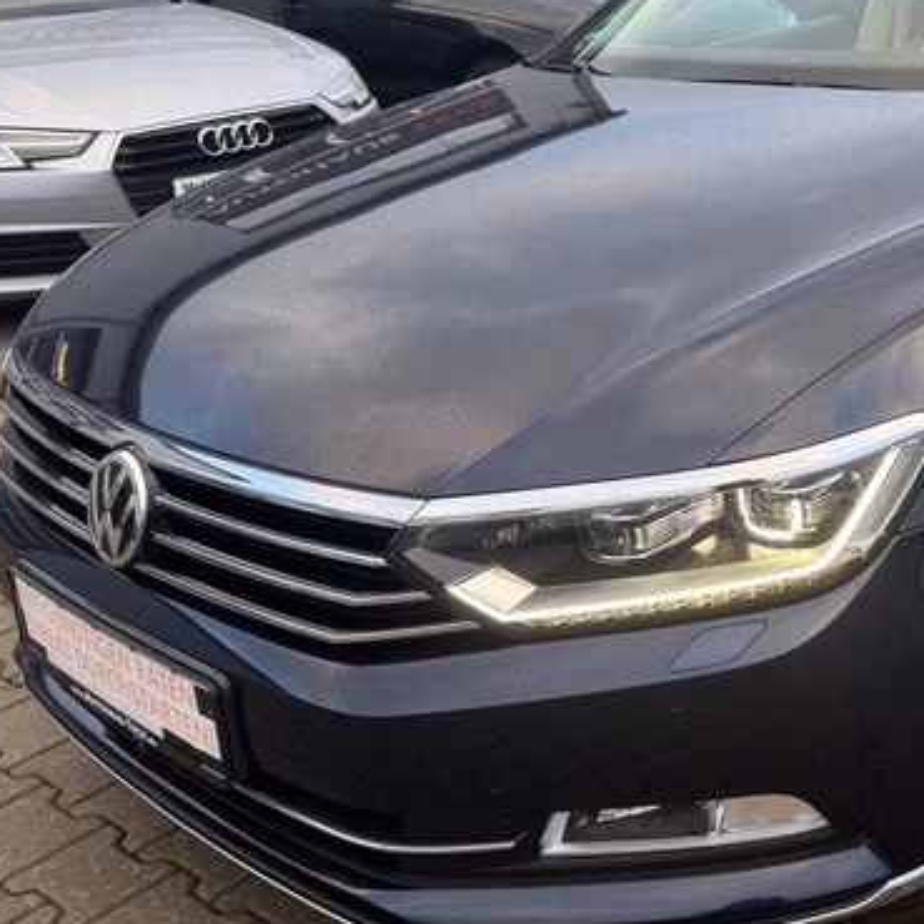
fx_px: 1389
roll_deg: +3.1
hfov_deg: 34.9
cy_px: 338
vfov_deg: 36.5
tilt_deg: -18.8
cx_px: 811
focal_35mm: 46
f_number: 1.78
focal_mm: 6.76
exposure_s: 1/121
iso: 80
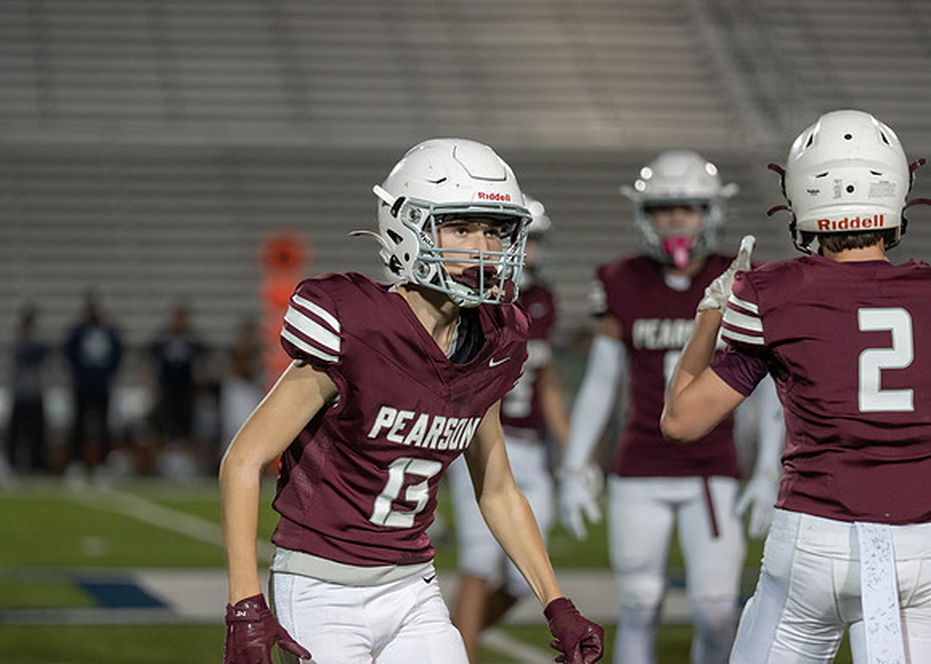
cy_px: 364
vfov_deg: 7.0
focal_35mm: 206
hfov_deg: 9.8
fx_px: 5440
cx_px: 440
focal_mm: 178
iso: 1600
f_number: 2.8
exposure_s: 1/1000
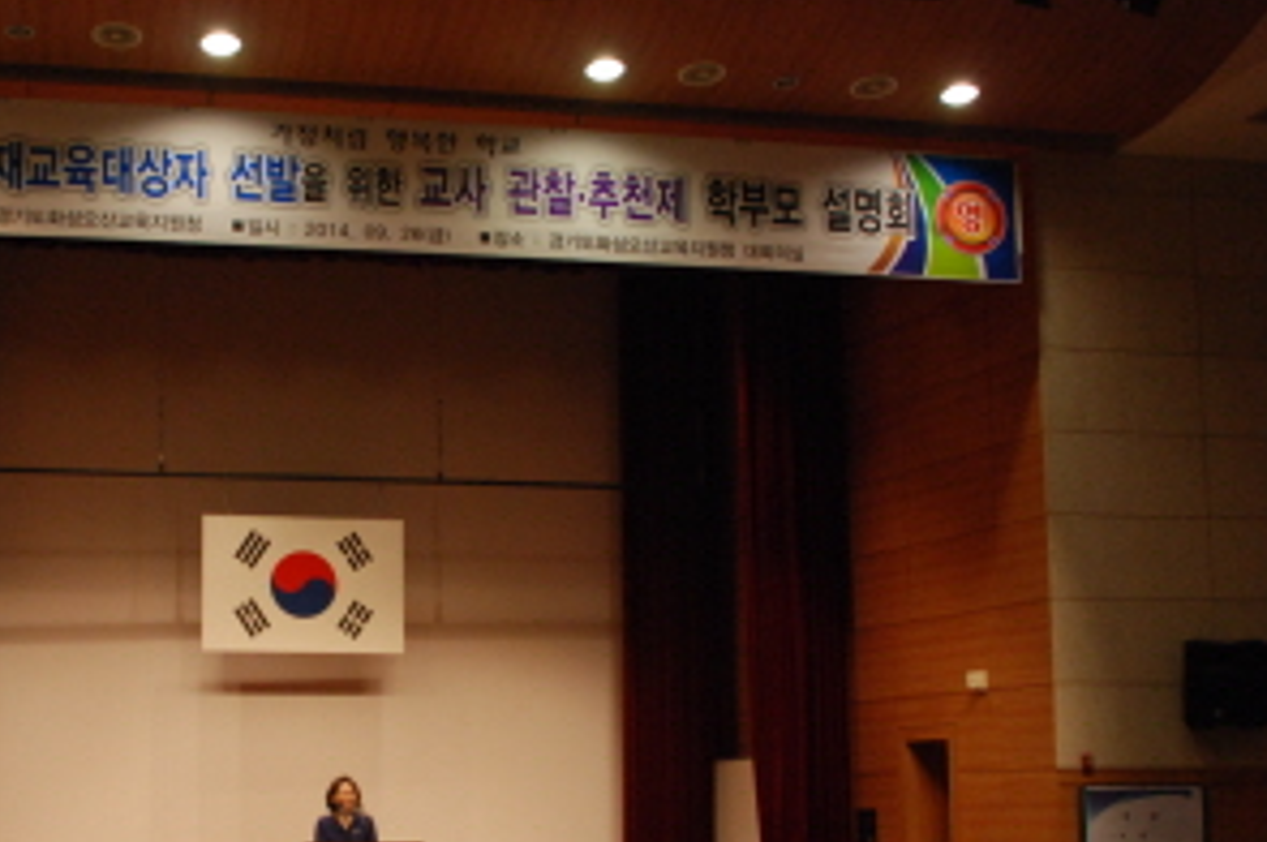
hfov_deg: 38.2
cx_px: 369
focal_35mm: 51
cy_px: 616
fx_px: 1793
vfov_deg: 26.1
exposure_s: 1/320
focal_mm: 20
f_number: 3.8
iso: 1000
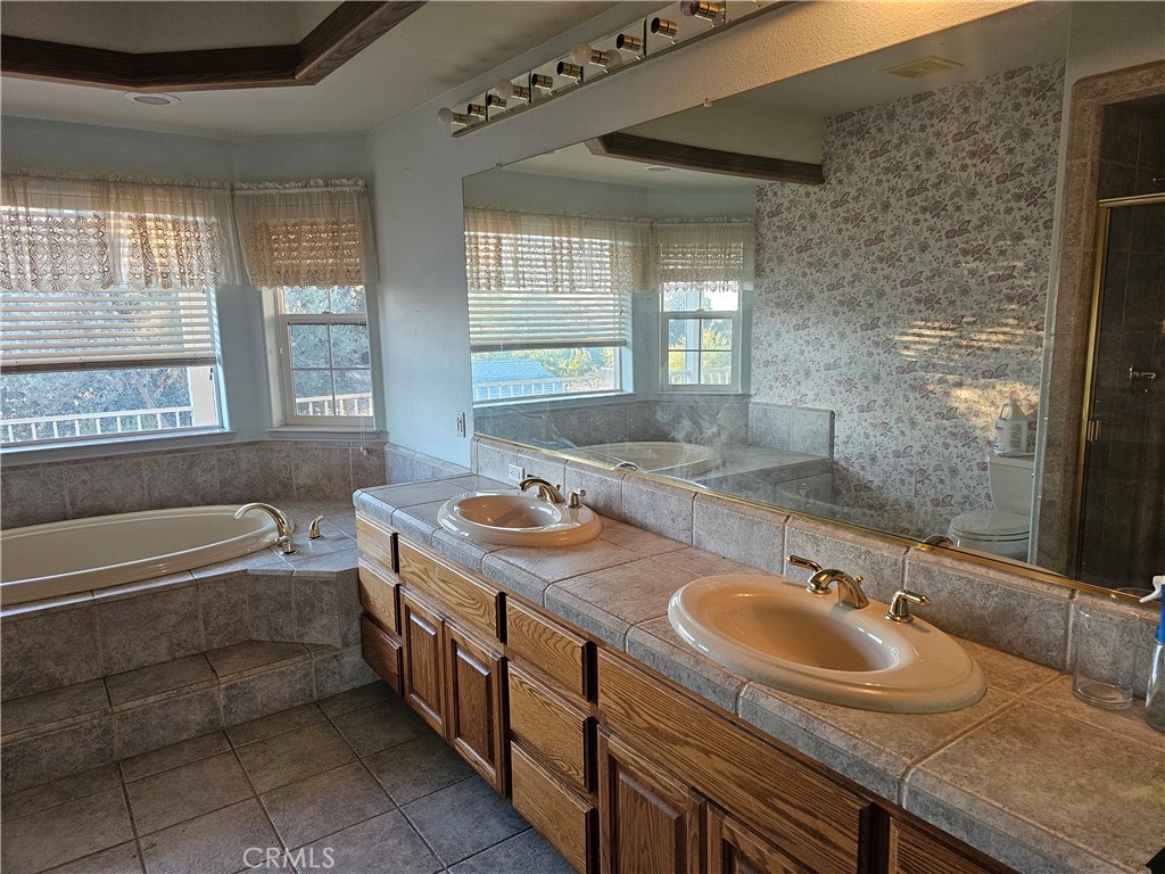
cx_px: 582
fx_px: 774
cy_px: 437
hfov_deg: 73.9
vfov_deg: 58.9
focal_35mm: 23
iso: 500
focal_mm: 6.3
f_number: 1.7
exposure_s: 1/120
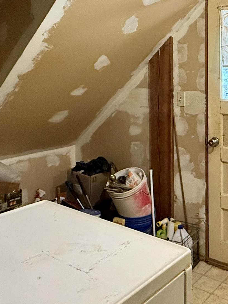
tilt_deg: -1.8
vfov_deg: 46.7
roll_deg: +0.3
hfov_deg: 35.3
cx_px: 191
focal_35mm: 39
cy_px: 91
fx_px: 343
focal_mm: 2.22
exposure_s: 1/60
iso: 500
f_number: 2.2
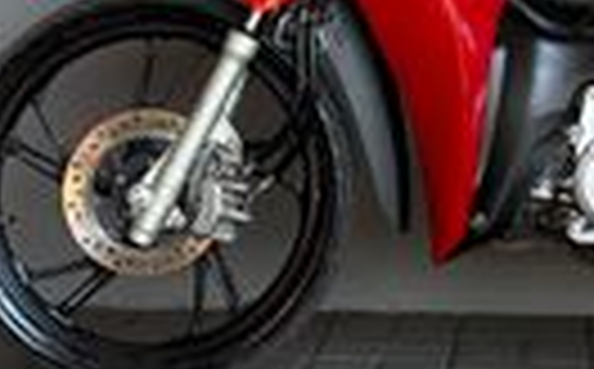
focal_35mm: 182
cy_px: -261
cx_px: 724
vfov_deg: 7.0
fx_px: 2941
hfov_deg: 11.3
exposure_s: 1/242
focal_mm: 6.76
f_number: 1.78
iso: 100
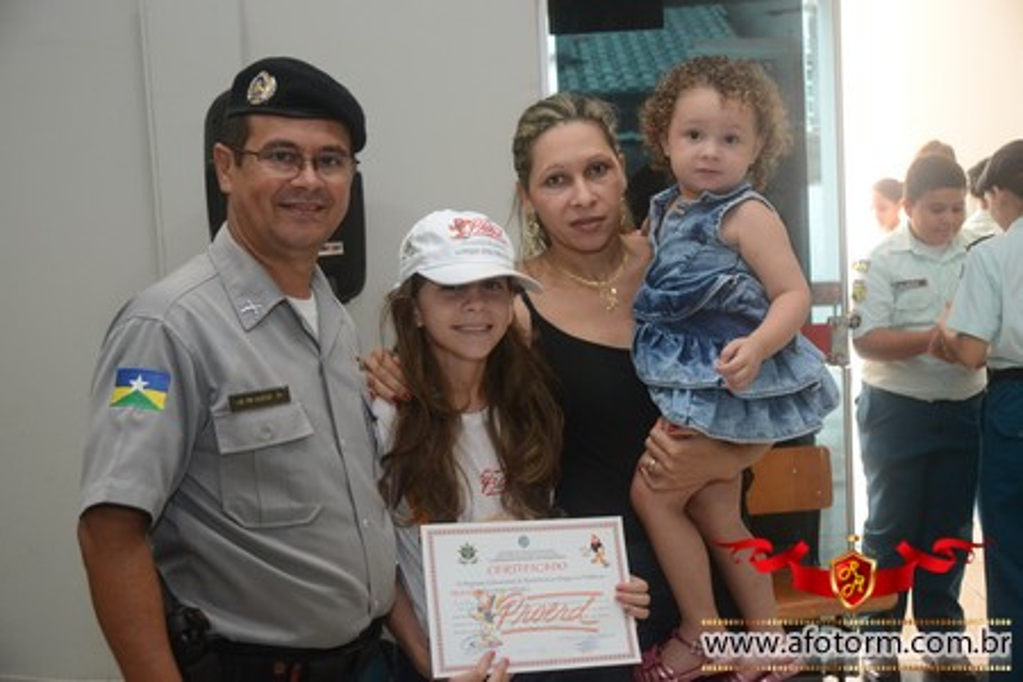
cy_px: 341
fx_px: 1364
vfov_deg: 28.1
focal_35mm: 48
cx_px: 512
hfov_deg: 41.1
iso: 1600
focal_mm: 32
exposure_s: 1/125
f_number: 4.2
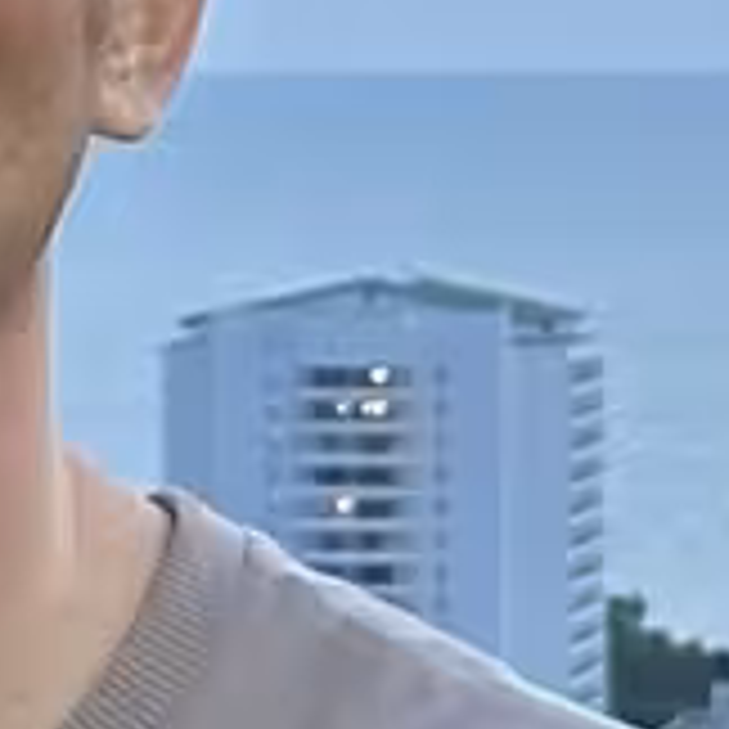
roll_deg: -0.7
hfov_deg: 6.9
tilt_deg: -0.1
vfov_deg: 7.0
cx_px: -261
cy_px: 333
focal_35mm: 251
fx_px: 5980
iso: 200
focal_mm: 6.86
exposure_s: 1/60
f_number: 1.78
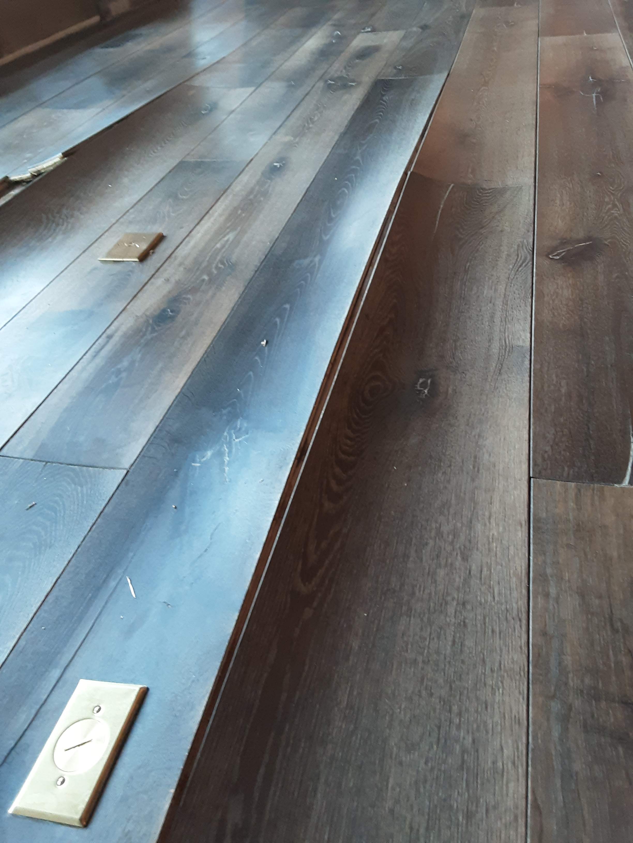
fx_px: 658
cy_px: 422
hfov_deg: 51.4
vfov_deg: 65.3
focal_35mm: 27
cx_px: 316
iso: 200
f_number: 1.9
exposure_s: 1/50
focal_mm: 2.91
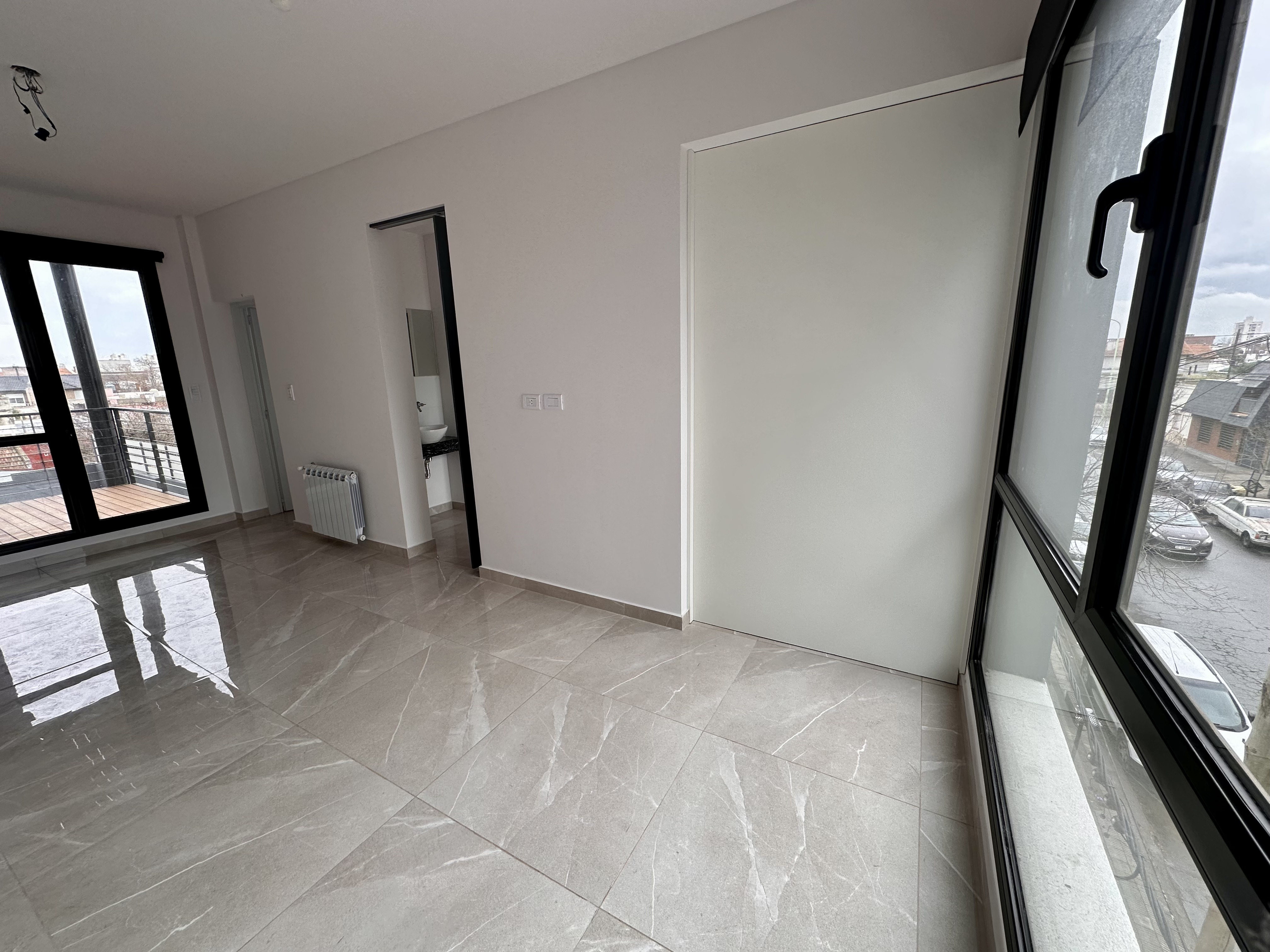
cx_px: 635
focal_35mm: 14
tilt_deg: -12.8
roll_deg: +1.6
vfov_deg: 85.7
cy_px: 476
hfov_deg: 102.1
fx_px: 514
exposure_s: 1/134
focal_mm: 2.22
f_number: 2.2
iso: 40
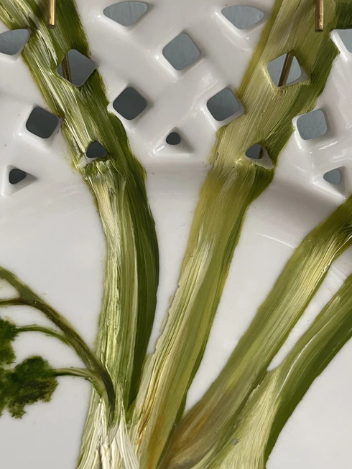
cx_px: 144
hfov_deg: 40.5
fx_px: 475
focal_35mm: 35
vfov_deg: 52.6
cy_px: 212
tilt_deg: -5.2
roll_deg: +0.1
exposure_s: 1/60
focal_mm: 4.2
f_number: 1.6
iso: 200
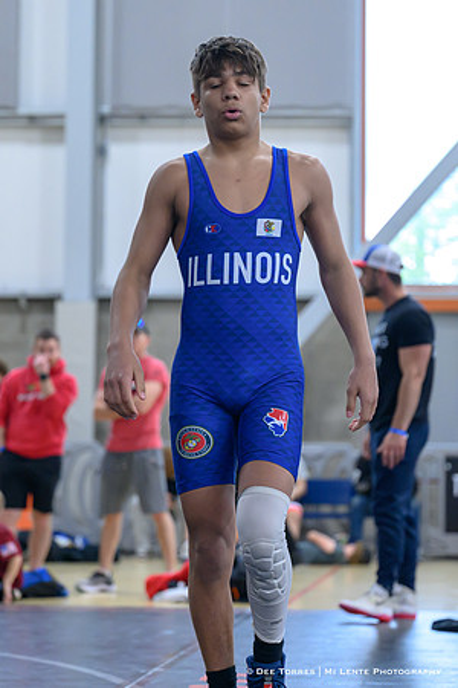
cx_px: 260
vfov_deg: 16.9
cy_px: 299
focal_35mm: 121
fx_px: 2309
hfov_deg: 11.3
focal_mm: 70
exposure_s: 1/800
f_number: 2.8
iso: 2200
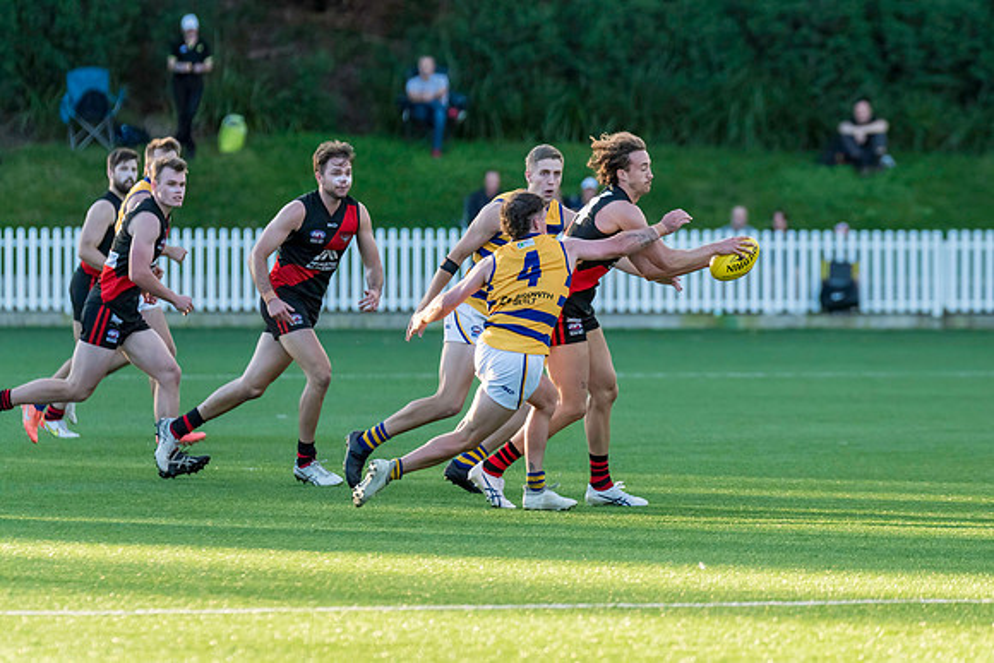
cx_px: 740
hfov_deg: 5.1
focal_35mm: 408
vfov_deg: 3.4
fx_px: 11263
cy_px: 271
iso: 800
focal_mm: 270
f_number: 4
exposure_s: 1/2000
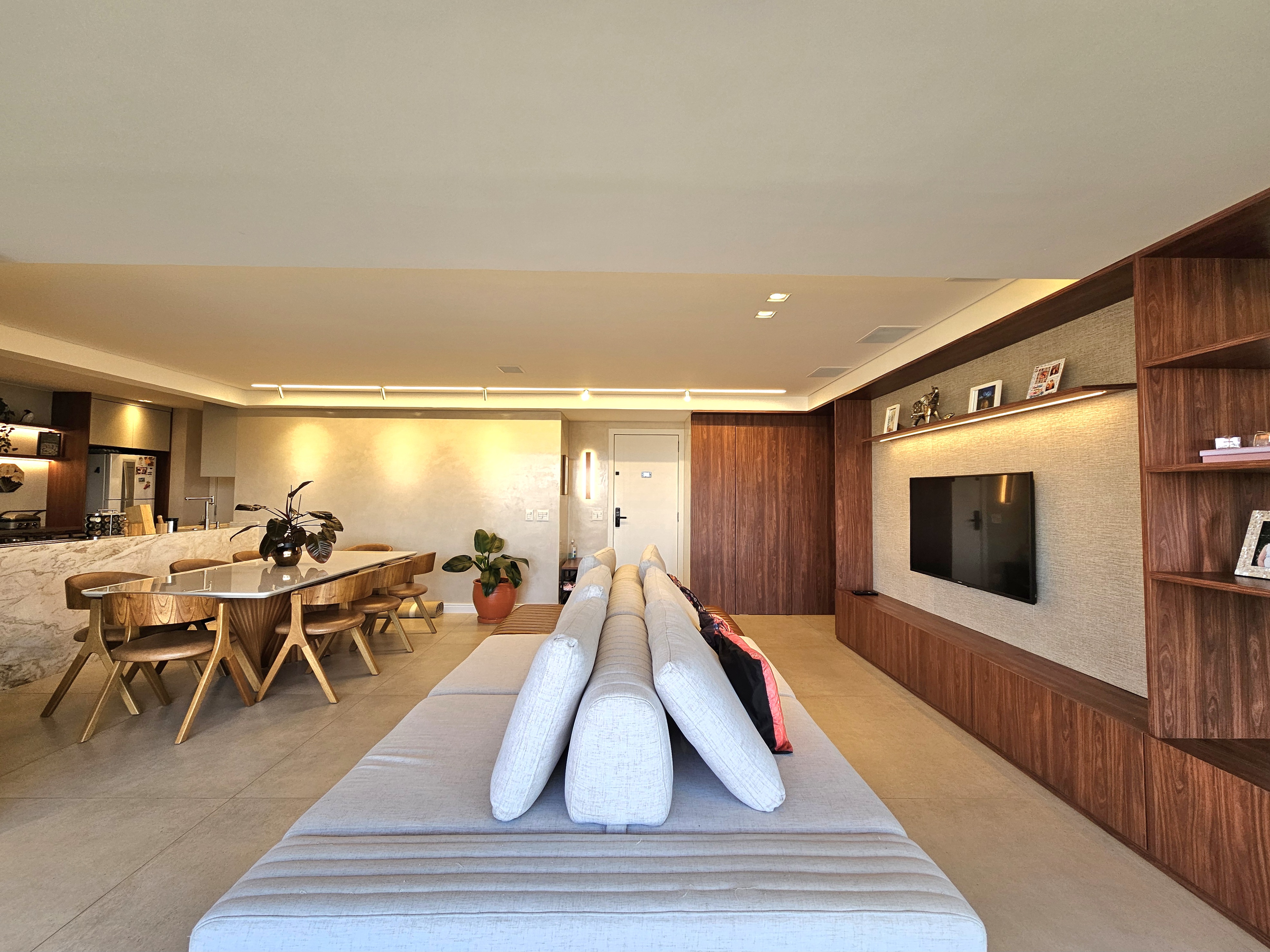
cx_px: 635
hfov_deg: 106.2
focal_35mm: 13
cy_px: 476
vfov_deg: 89.9
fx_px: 477
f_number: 2.2
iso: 80
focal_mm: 2.2
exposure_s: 1/120
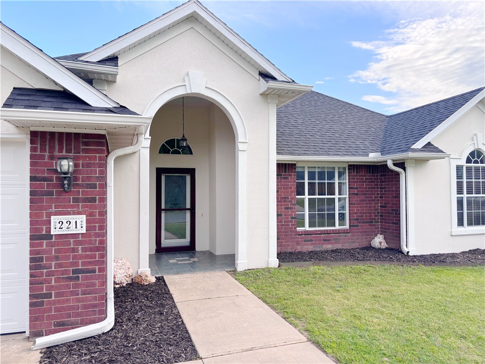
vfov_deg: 53.1
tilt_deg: -0.8
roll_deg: +0.8
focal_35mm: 26
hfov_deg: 67.3
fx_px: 364
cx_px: 242
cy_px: 182
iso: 50
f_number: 1.6
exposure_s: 1/454
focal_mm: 5.96
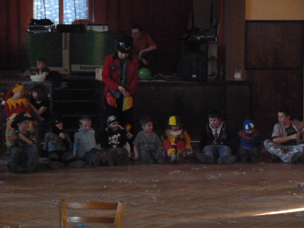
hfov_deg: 16.6
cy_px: 114
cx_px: 152
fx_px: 1045
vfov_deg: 12.5
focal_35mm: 119
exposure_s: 1/40
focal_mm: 19.5
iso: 1000
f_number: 4.4
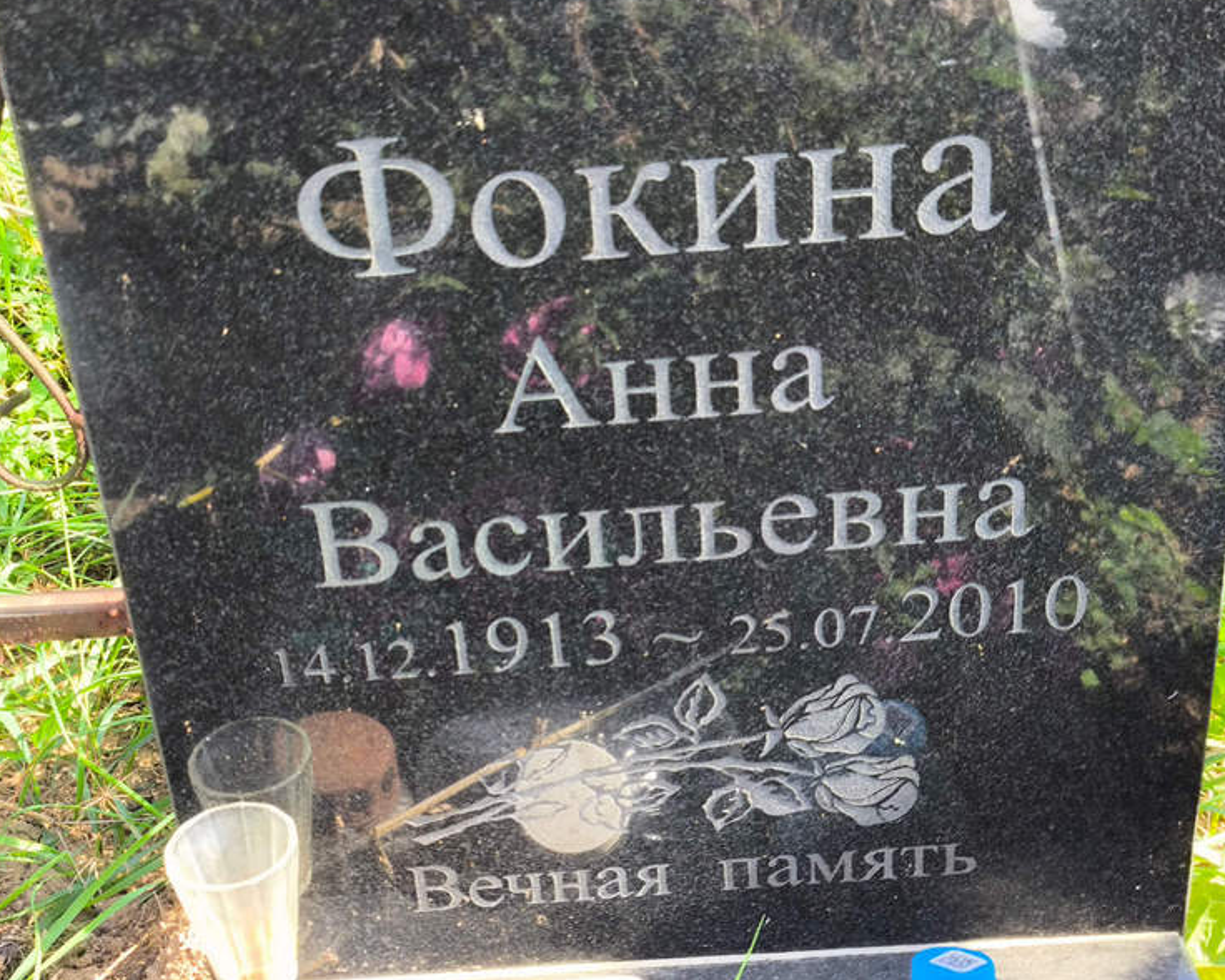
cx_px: 605
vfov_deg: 28.6
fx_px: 1922
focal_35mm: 53
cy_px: 488
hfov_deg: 35.4
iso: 50
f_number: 1.7
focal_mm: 4.71
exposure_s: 1/110
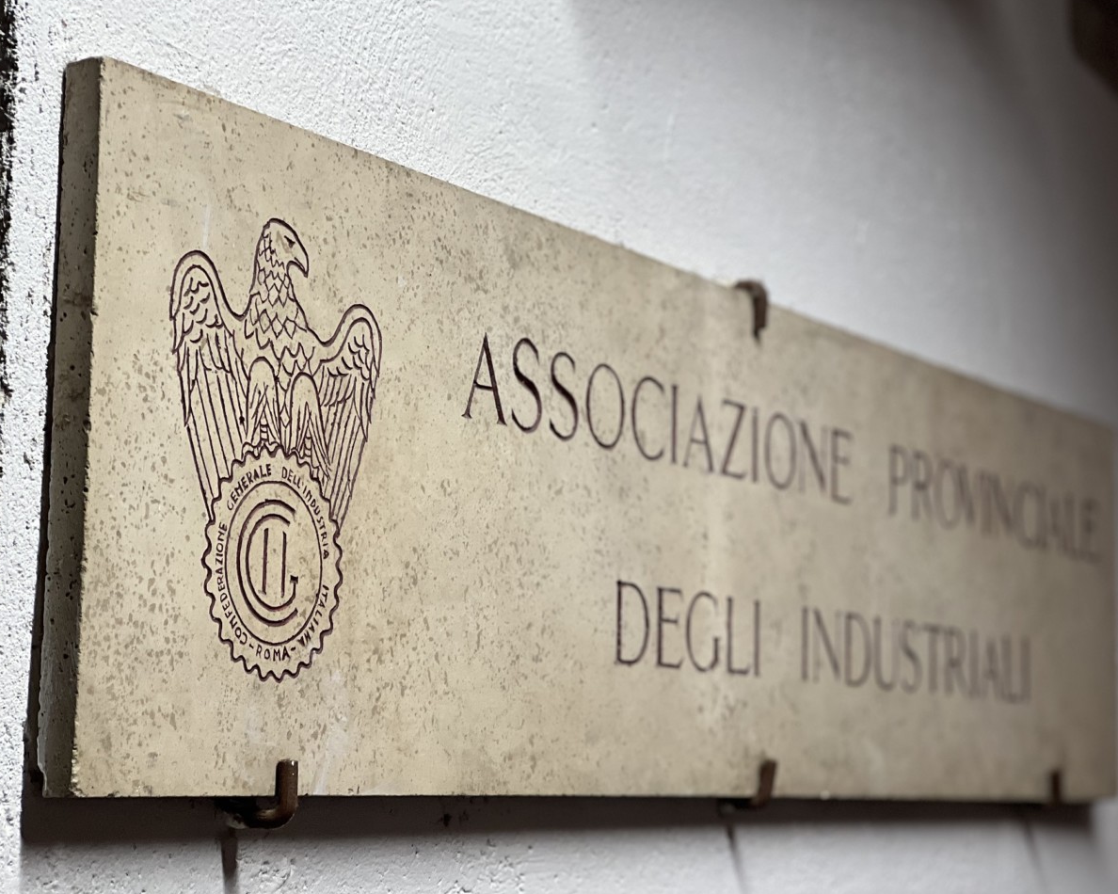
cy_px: 445
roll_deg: -1.9
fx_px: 2680
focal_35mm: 81
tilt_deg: +6.9
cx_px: 545
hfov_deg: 23.6
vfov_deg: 18.9
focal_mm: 9
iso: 125
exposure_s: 1/33
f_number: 2.8
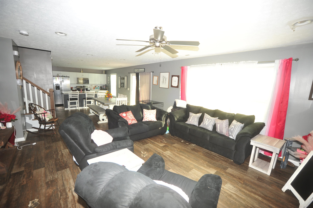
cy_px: 104
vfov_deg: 77.2
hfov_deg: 100.4
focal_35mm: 15
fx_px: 130
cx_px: 156
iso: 500
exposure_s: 1/60
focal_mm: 15
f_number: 5
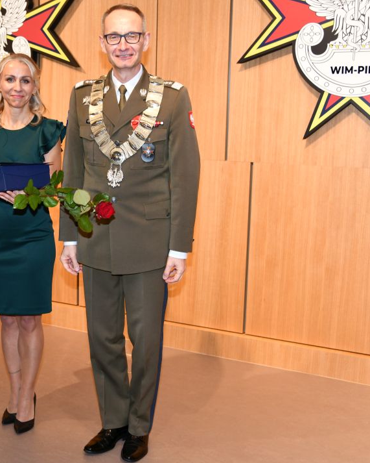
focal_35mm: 54
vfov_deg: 34.7
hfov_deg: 27.5
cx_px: 67
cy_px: 233
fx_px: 739
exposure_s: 1/60
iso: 720
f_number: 4.5
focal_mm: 38
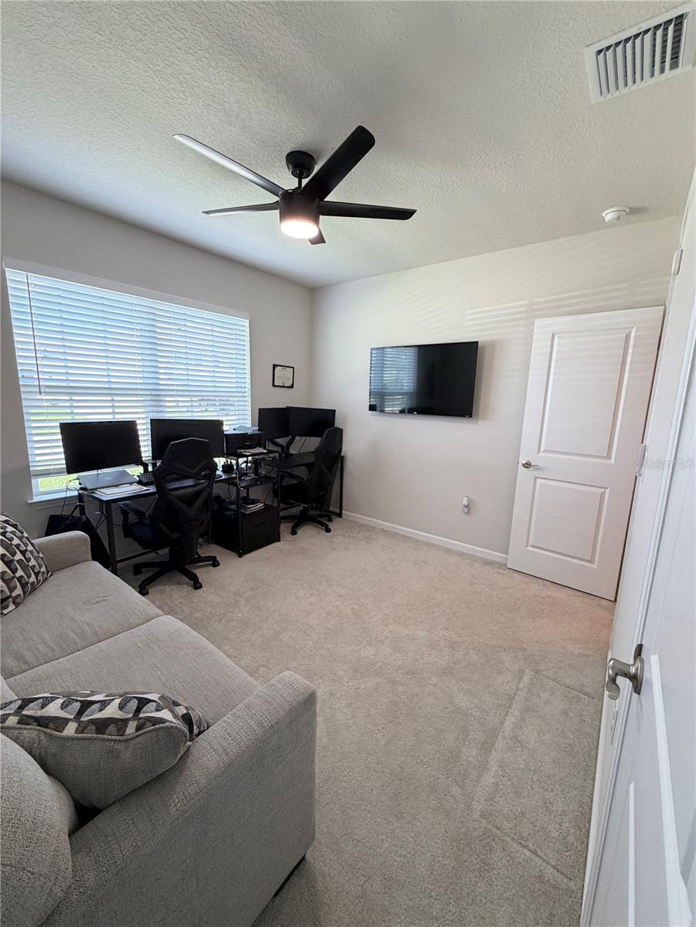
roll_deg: -1.1
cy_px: 464
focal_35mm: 14
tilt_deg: -10.8
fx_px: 375
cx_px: 348
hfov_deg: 85.7
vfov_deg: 102.1
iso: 200
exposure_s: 1/120
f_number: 2.2
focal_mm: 2.22
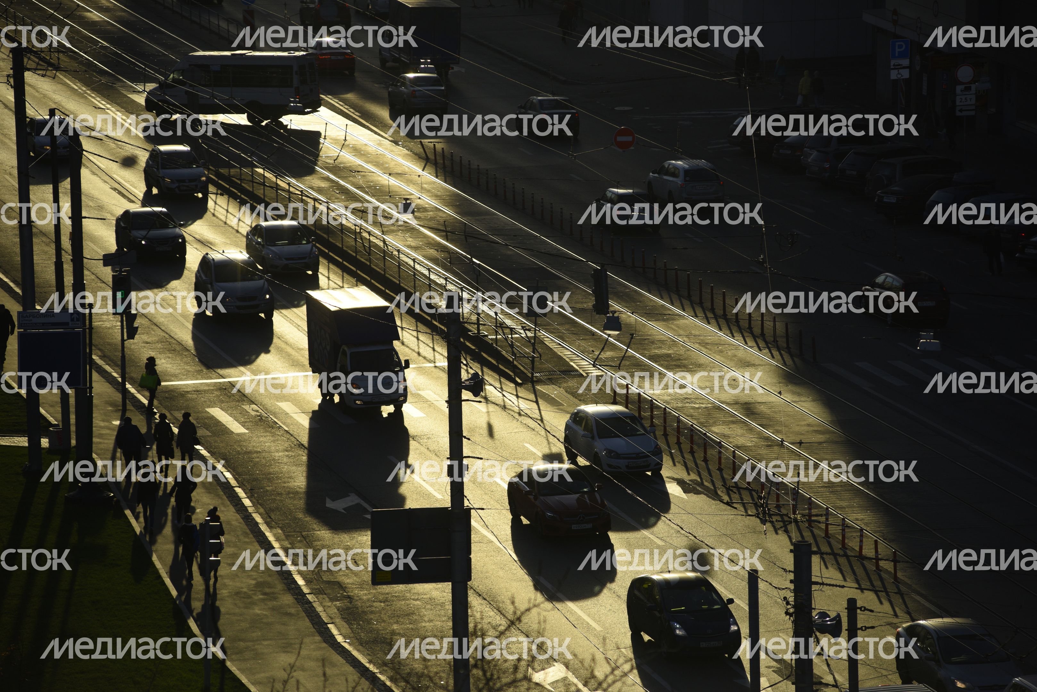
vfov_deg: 6.9
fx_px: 5763
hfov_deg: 10.3
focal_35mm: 200
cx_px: 518
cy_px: 346
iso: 250
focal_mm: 200
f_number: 5.6
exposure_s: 1/3200
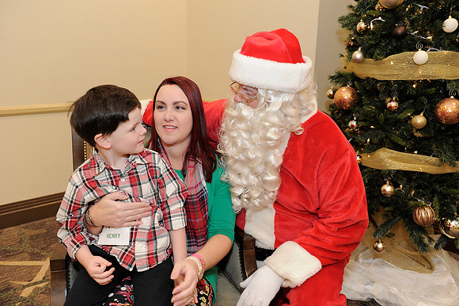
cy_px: 153
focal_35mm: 31
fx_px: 395
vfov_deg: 42.3
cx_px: 230
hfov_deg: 60.3
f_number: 4
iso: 1600
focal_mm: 31
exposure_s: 1/100
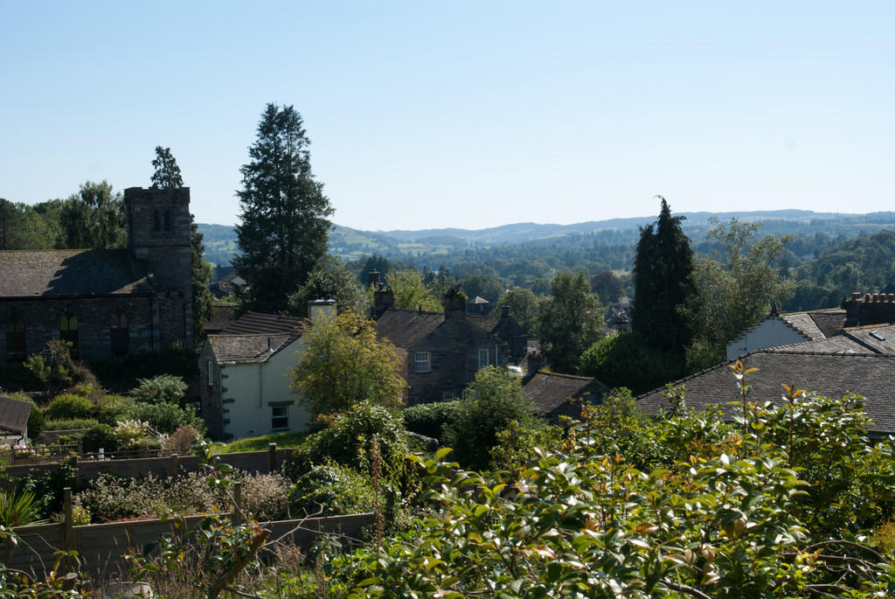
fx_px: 1306
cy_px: 300
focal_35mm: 52
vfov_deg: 25.8
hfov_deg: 37.8
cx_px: 448
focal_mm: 35
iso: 100
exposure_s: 1/100
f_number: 13
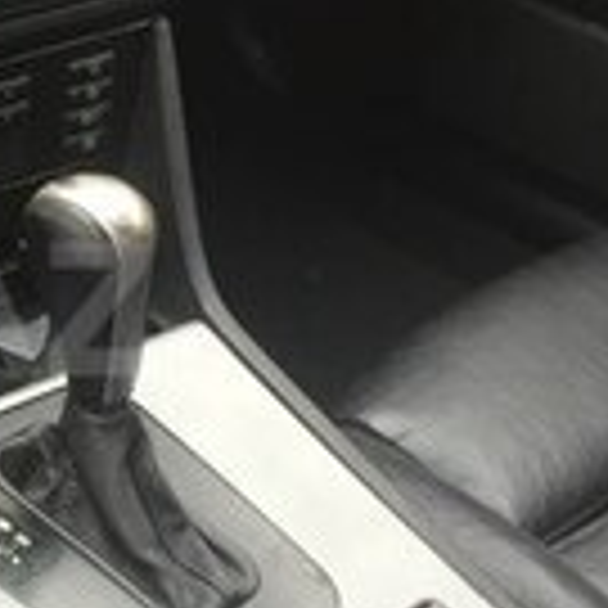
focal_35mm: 125
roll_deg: -5.5
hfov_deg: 13.2
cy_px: 309
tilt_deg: -34.0
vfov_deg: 14.0
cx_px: -311
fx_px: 2484
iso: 40
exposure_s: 1/33
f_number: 2.2
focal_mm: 4.15
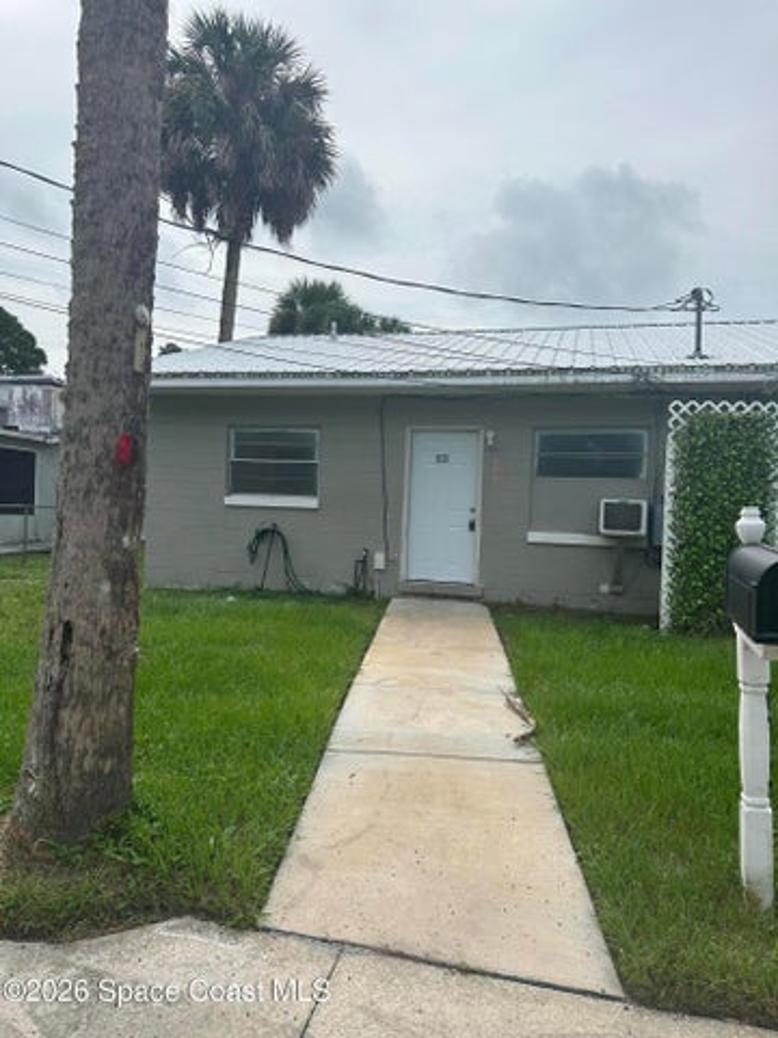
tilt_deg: +0.1
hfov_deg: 56.8
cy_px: 519
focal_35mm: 24
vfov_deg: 71.6
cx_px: 389
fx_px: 719
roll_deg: -4.2
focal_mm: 6.86
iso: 80
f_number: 1.78
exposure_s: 1/5848
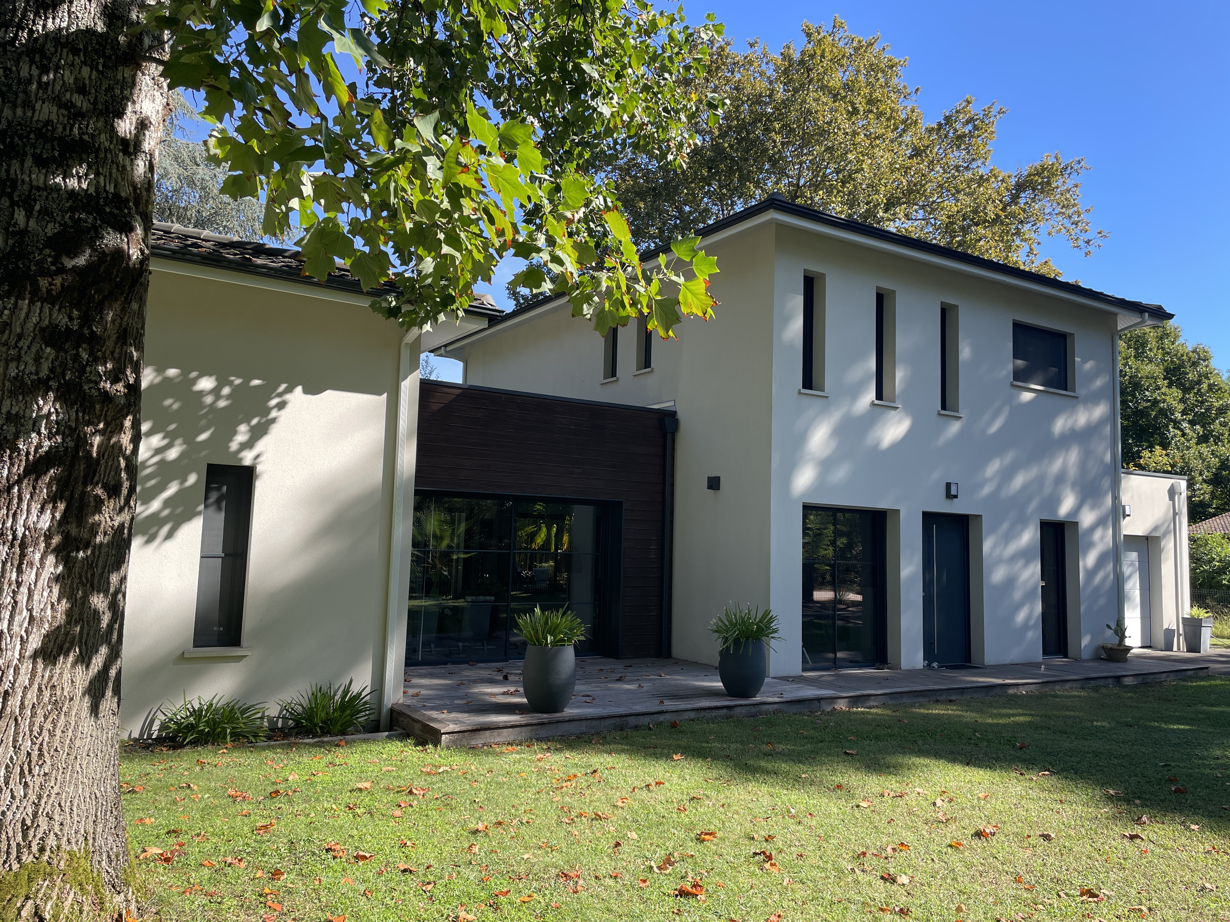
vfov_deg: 53.1
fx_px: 924
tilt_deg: +6.9
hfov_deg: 67.3
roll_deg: -1.4
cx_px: 615
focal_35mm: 26
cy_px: 461
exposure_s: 1/963
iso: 32
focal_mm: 4.2
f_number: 1.6
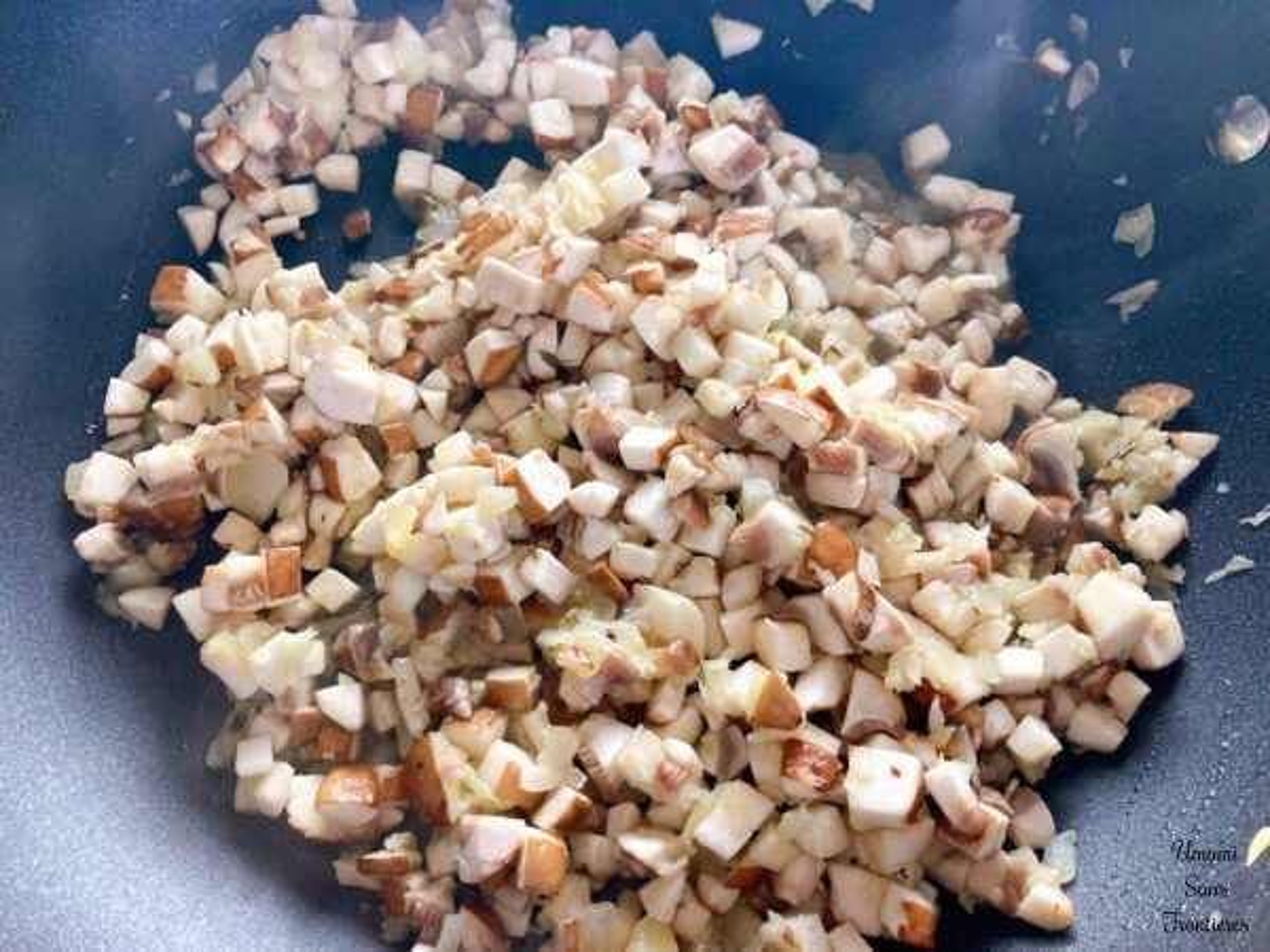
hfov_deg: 63.4
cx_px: 635
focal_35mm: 28
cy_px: 476
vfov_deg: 49.7
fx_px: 1027
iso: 100
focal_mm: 3.99
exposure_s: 1/50
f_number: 1.8
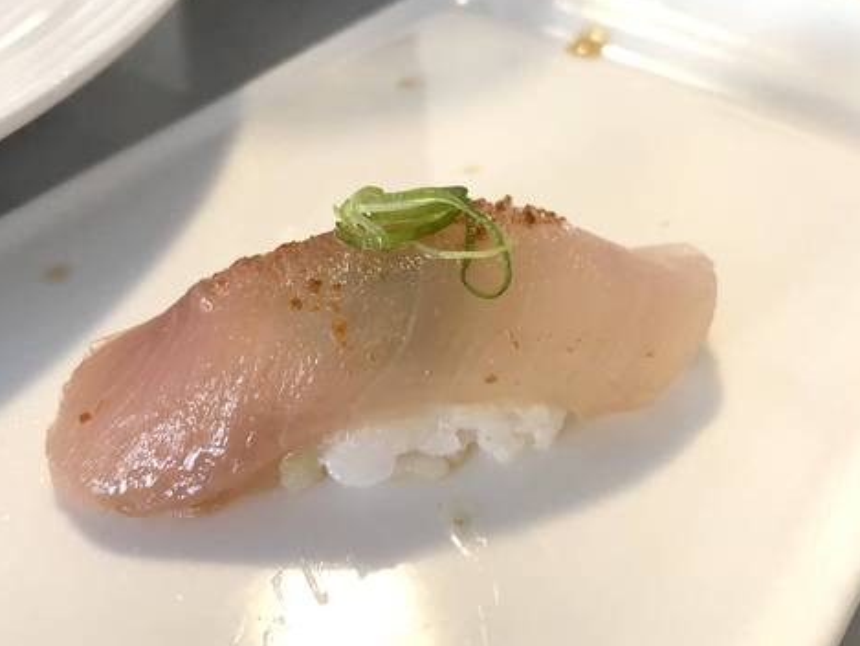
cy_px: 305
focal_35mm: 35
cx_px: 414
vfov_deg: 40.7
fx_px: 870
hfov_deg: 52.6
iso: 64
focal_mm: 4
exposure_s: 1/15
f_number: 1.8
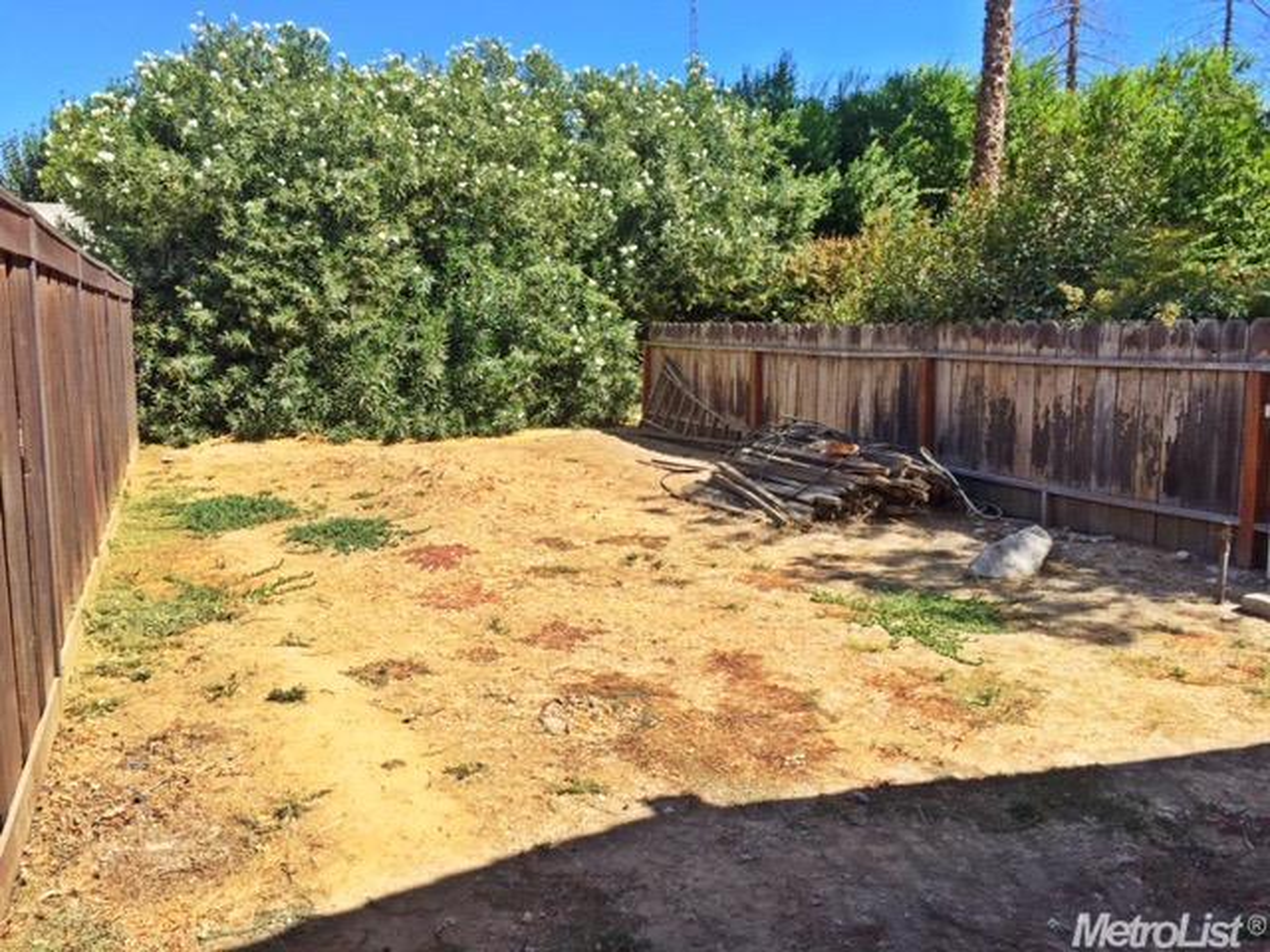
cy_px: 476
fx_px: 1064
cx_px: 635
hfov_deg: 61.7
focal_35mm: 29
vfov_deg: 48.2
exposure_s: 1/1412
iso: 32
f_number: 2.2
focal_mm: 4.15
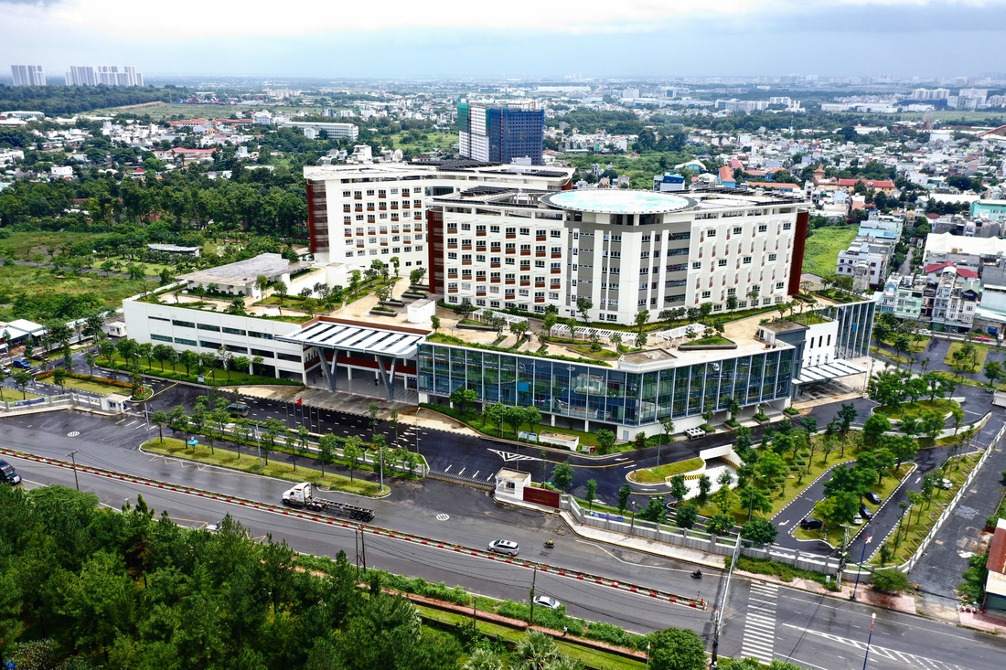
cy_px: 335
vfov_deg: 46.4
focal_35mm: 28
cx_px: 503
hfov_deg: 65.5
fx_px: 782
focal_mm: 10.26
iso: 100
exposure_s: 1/240
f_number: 5
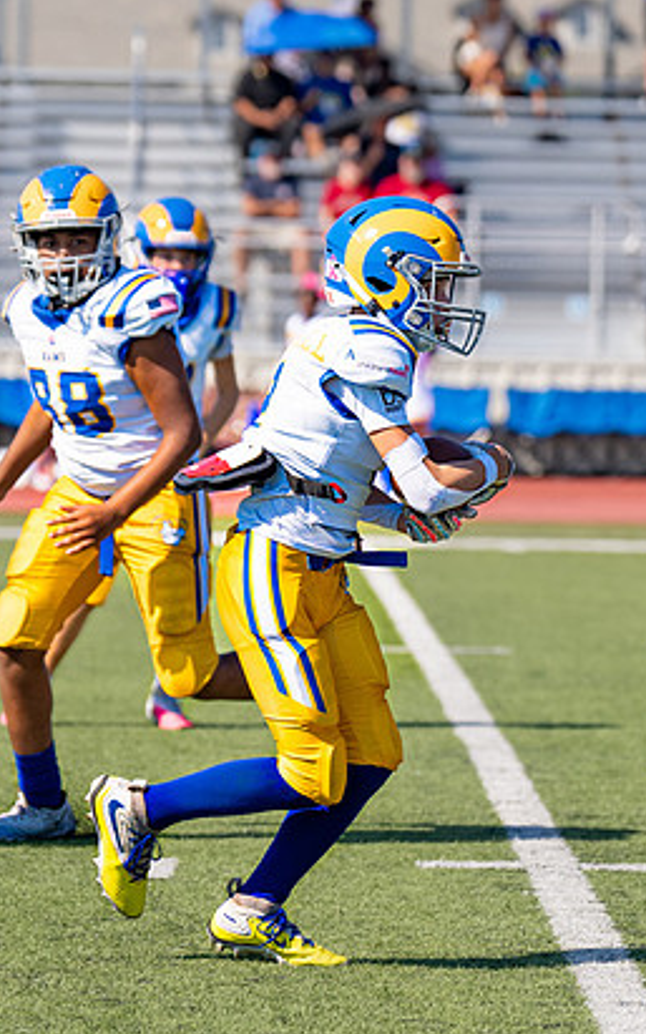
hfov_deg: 4.4
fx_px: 8420
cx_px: 405
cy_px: 462
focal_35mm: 299
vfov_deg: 7.0
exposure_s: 1/2500
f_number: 2.8
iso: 100
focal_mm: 115
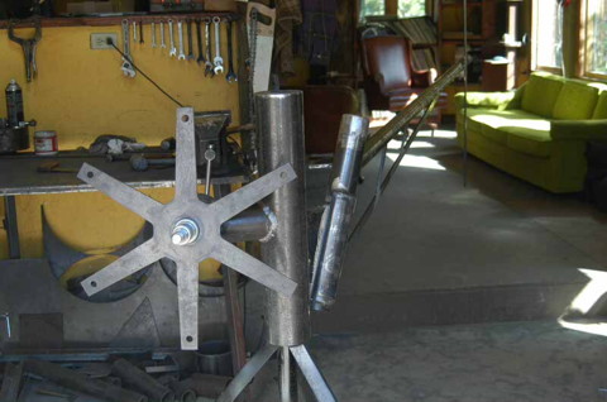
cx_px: 304
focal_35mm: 42
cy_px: 201
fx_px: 707
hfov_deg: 46.5
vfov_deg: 31.8
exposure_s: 1/60
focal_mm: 28
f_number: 4
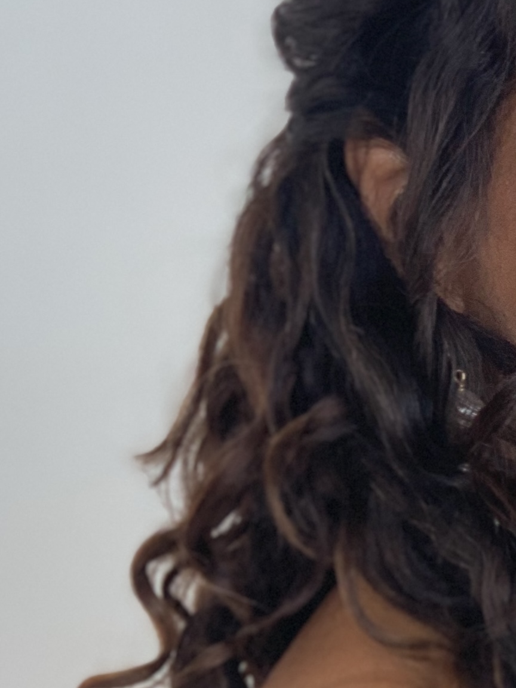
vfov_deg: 12.6
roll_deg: -1.3
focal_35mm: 156
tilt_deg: -12.7
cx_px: 660
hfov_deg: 9.4
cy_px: 593
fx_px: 3101
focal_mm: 6
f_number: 2.4
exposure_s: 1/122
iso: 64
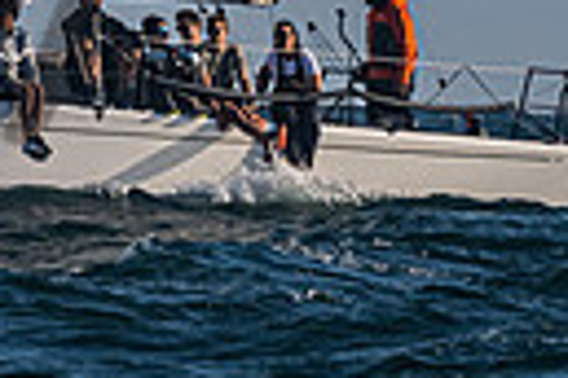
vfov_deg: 0.6
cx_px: -20
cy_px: -591
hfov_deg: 0.9
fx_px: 36980
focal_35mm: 2344
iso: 400
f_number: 6.3
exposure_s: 1/3200
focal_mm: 400
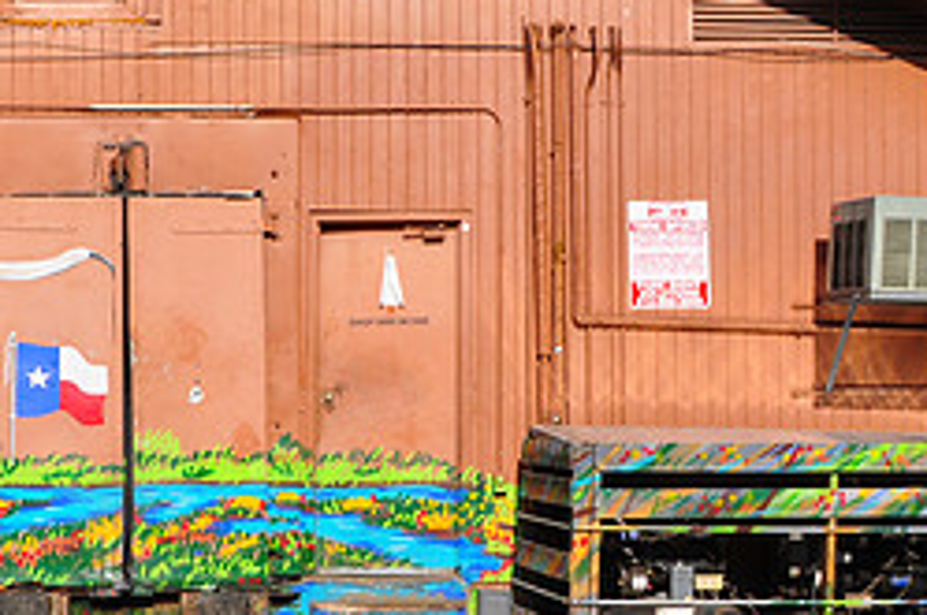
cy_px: 453
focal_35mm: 70
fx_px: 1799
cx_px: 216
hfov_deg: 28.4
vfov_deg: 19.3
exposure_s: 1/125
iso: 200
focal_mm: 20
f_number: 18
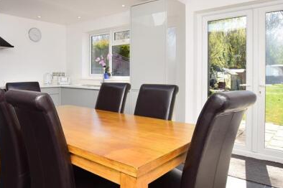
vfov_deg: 50.9
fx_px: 196
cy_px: 76
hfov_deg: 70.3
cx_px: 105
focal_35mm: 25
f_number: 7.1
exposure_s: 1/200
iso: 200
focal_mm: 10
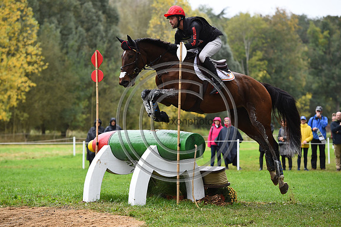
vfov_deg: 9.1
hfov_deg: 13.7
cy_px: 114
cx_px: 170
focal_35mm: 150
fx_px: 1420
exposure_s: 1/1250
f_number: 4.5
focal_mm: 150
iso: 900
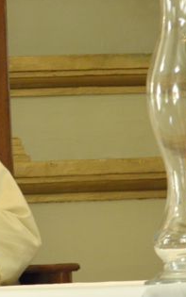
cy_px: 125
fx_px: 3121
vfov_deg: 5.5
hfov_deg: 3.4
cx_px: -33
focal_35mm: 385
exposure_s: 1/25
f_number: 5.4
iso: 400
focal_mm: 41
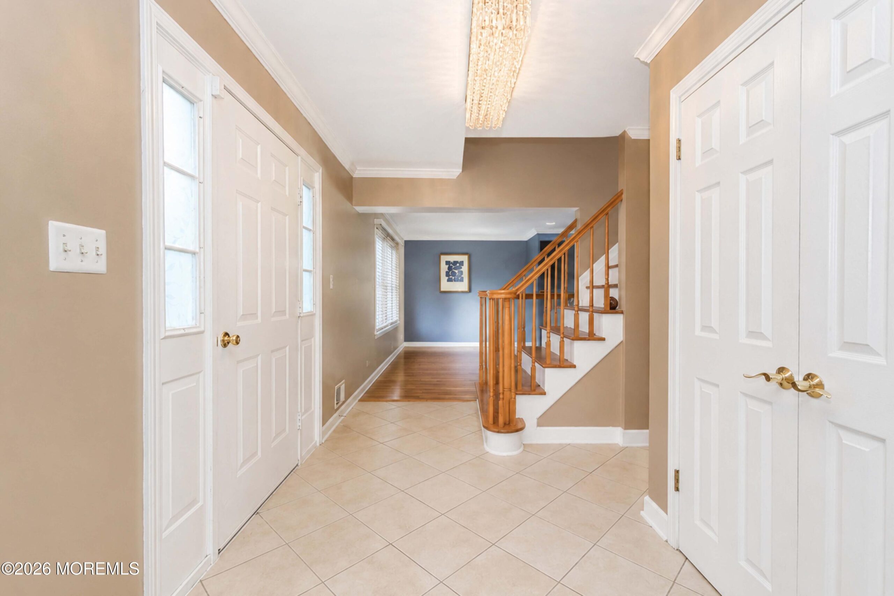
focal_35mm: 15
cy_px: 298
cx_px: 447
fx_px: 372
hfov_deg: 100.4
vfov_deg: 77.3
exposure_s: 1/60
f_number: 8
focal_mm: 10
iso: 2000
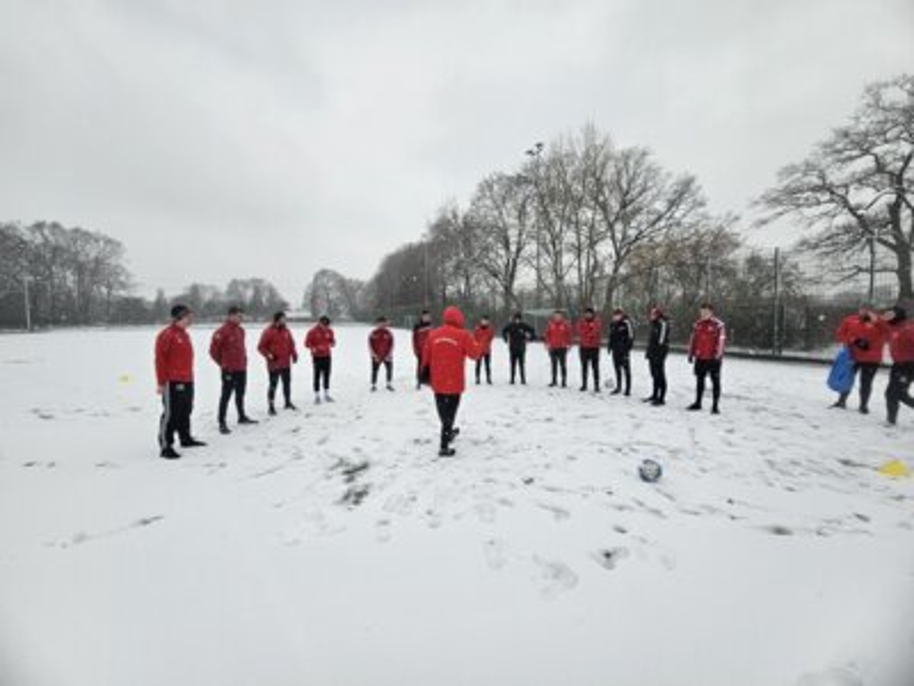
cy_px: 343
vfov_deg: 89.9
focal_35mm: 13
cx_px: 457
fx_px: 343
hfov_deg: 106.2
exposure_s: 1/416
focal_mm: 2.2
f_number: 2.2
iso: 50
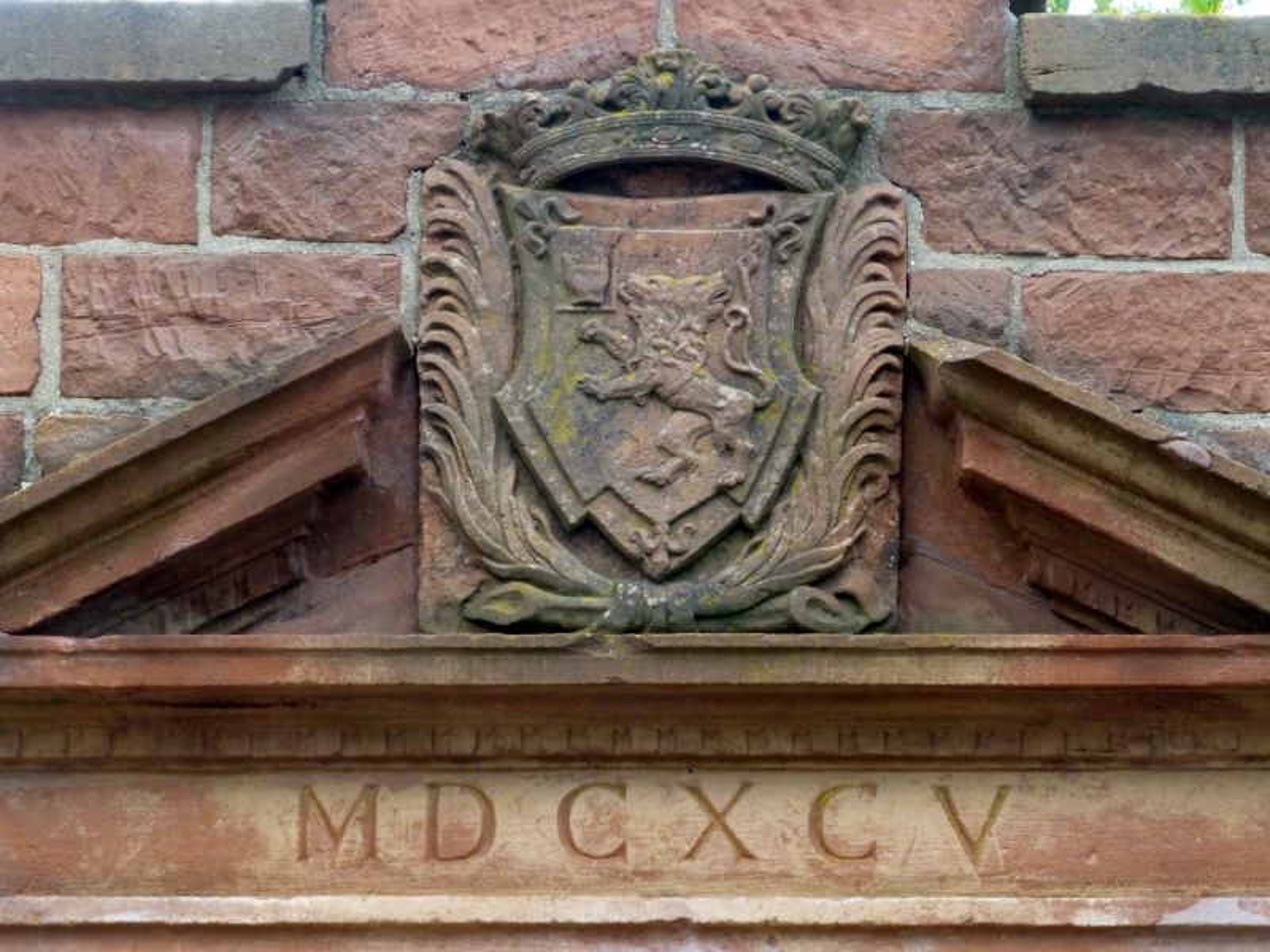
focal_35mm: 151
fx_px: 5540
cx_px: 635
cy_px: 476
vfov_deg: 9.8
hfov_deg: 13.1
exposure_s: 1/60
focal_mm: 24.4
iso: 400
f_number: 5.4
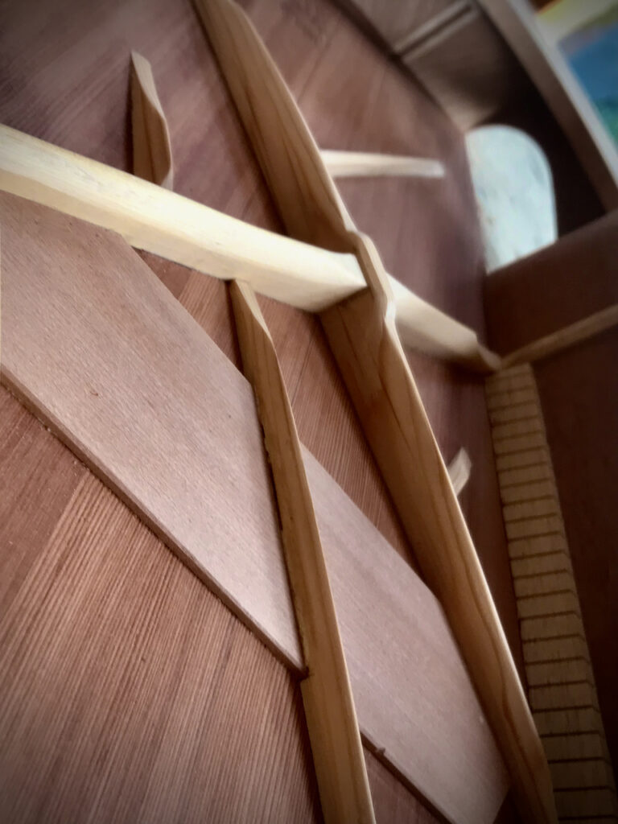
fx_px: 786
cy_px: 412
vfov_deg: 55.4
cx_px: 309
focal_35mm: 33
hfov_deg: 42.9
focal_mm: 3.99
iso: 25
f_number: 1.8
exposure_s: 1/50
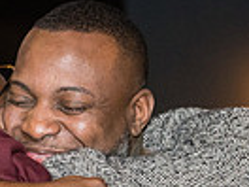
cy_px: 298
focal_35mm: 355
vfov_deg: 4.2
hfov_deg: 5.6
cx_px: -42
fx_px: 2554
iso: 3200
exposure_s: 1/125
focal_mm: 84
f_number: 4
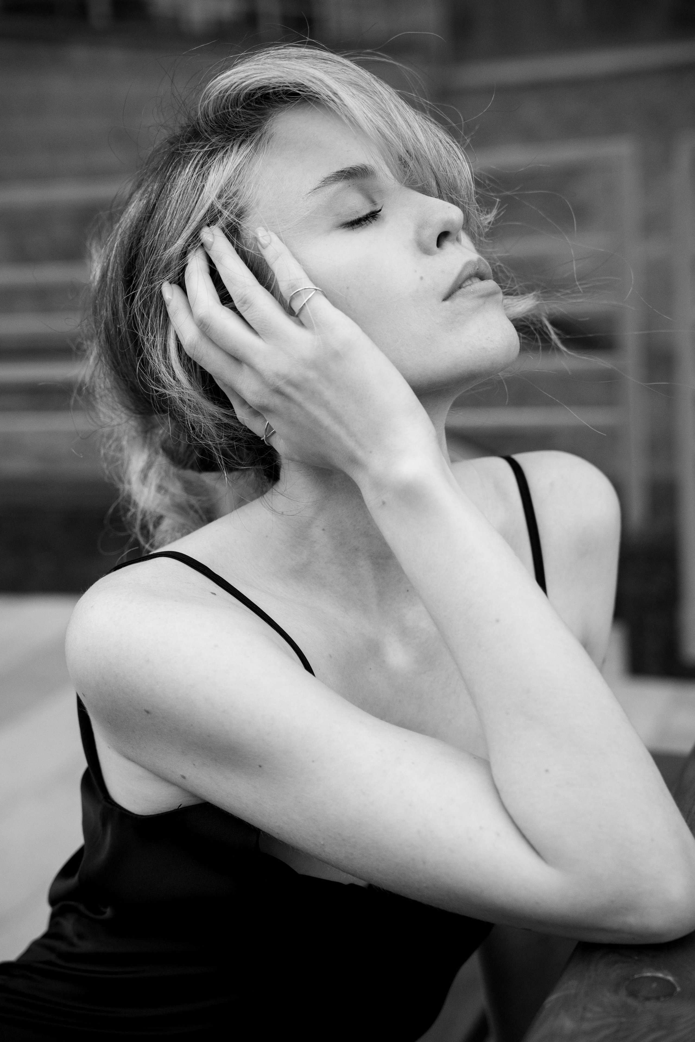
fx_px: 1650
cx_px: 348
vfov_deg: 35.1
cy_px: 521
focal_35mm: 57
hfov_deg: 23.8
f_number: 4
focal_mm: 57
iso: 1600
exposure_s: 1/640
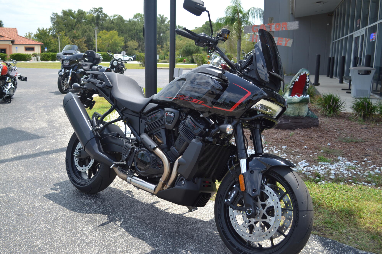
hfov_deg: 57.2
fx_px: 350
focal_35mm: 33
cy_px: 127
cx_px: 191
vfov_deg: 40.0
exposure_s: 1/400
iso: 100
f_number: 3.8
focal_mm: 22
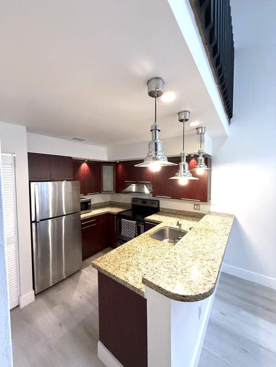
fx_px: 149
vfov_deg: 102.1
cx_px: 138
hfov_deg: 85.7
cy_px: 184
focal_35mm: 14
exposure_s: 1/120
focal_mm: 2.22
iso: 400
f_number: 2.2
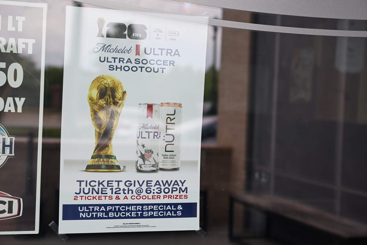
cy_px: 122
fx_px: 703
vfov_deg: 19.7
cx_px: 184
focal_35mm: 69
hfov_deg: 29.2
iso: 250
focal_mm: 69
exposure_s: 1/500
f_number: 5.6
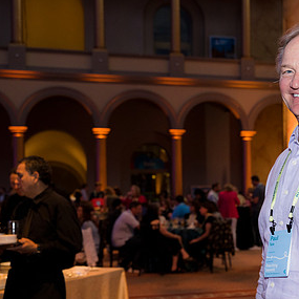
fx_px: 684
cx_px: 302
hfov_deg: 23.6
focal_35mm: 70
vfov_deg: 24.6
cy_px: 189
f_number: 4
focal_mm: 40
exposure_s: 1/100
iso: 800
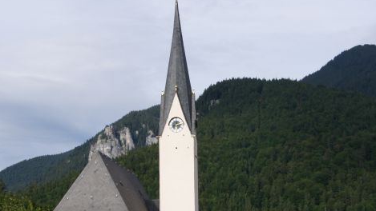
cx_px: 229
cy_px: 156
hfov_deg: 28.1
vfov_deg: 16.0
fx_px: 748
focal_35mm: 75
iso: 400
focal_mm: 28
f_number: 11
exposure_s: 1/500
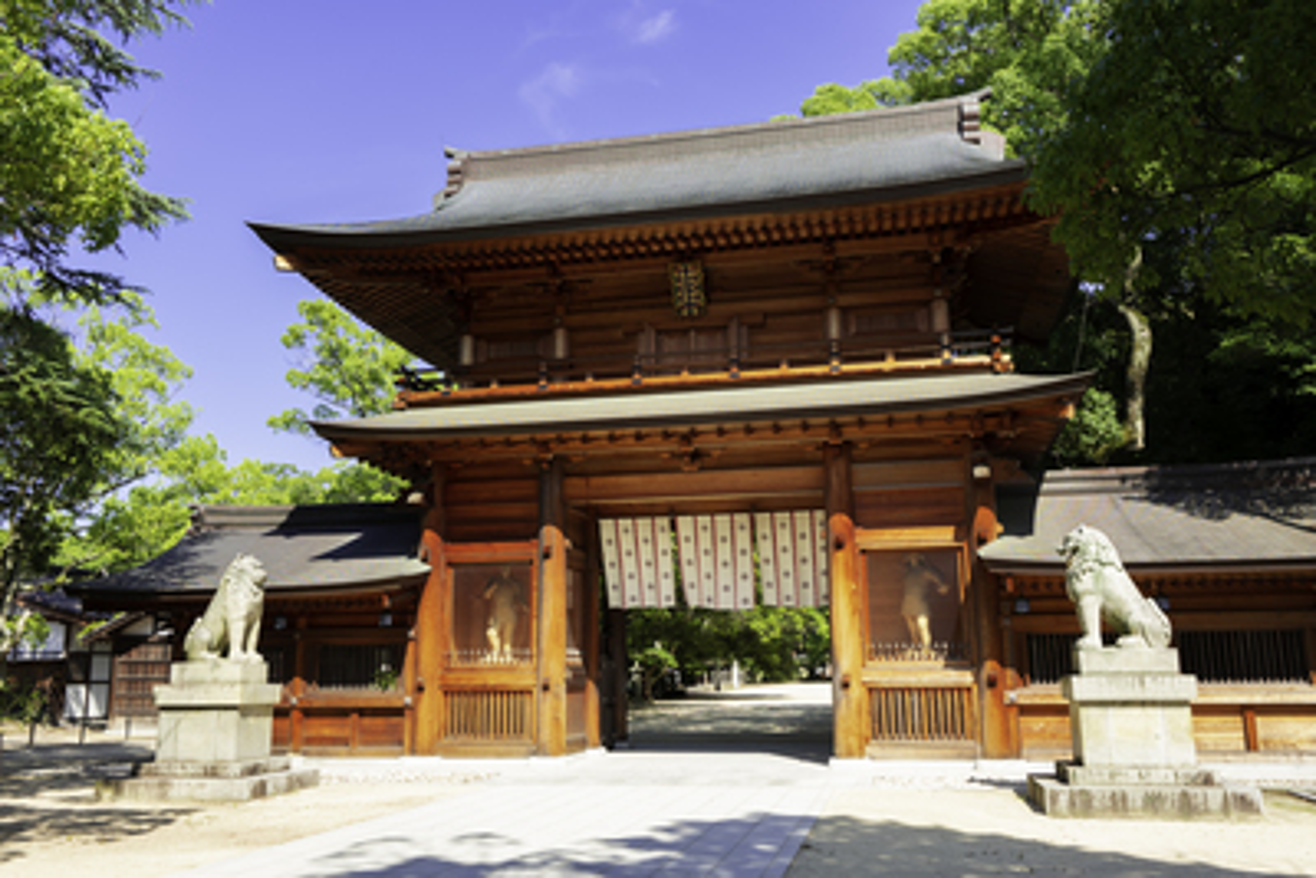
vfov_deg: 43.6
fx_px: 1097
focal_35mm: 30
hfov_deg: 61.9
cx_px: 658
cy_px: 439
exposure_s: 1/100
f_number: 9
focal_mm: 20
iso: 80
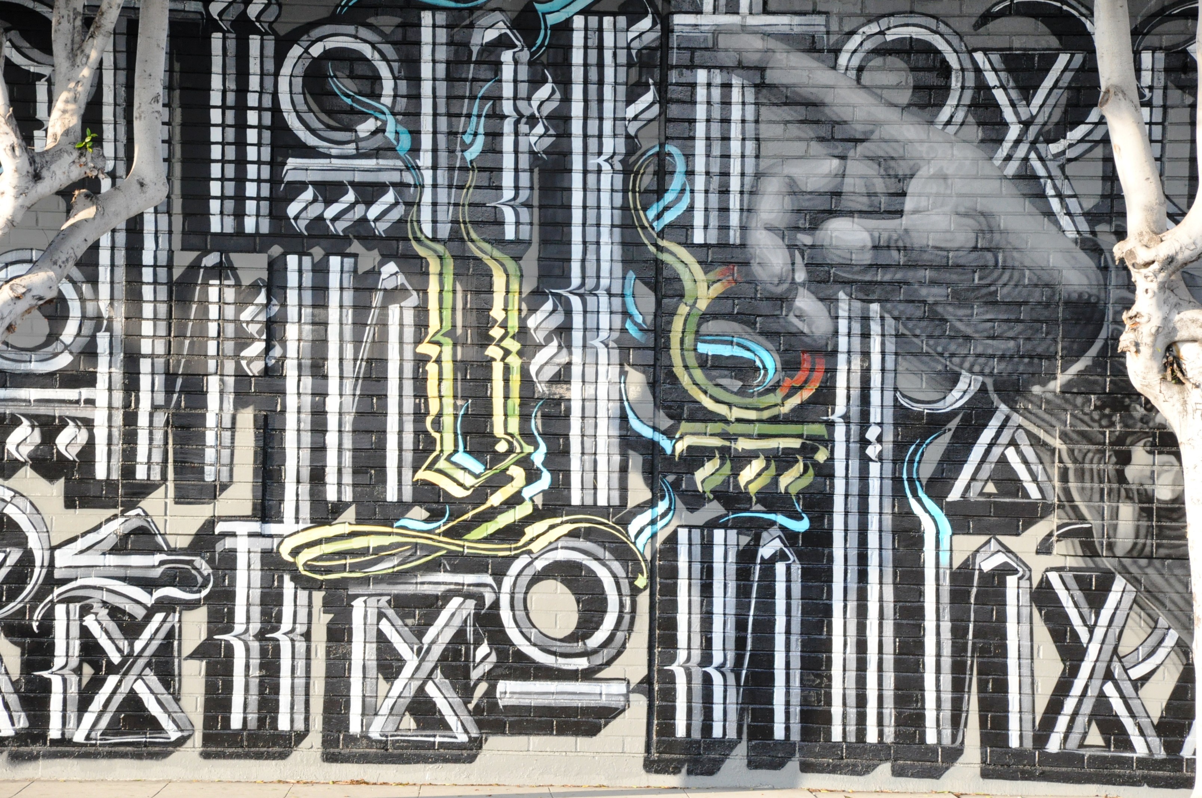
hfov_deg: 13.1
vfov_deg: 8.7
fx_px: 5252
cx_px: 601
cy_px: 399
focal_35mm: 158
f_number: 10
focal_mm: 105
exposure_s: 1/400
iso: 1600
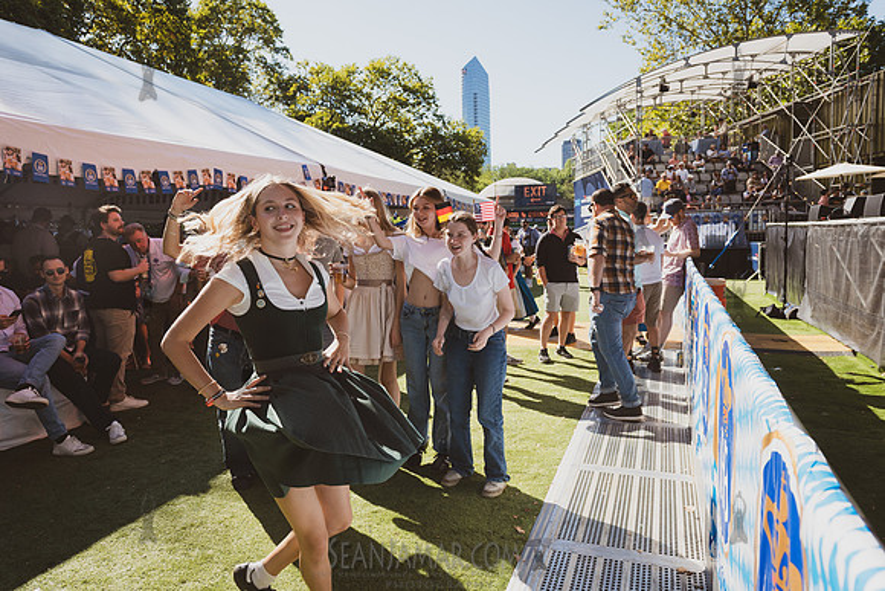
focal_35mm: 25
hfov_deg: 70.8
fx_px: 622
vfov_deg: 50.8
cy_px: 296
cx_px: 442
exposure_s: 1/1000
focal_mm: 24
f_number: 4
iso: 250
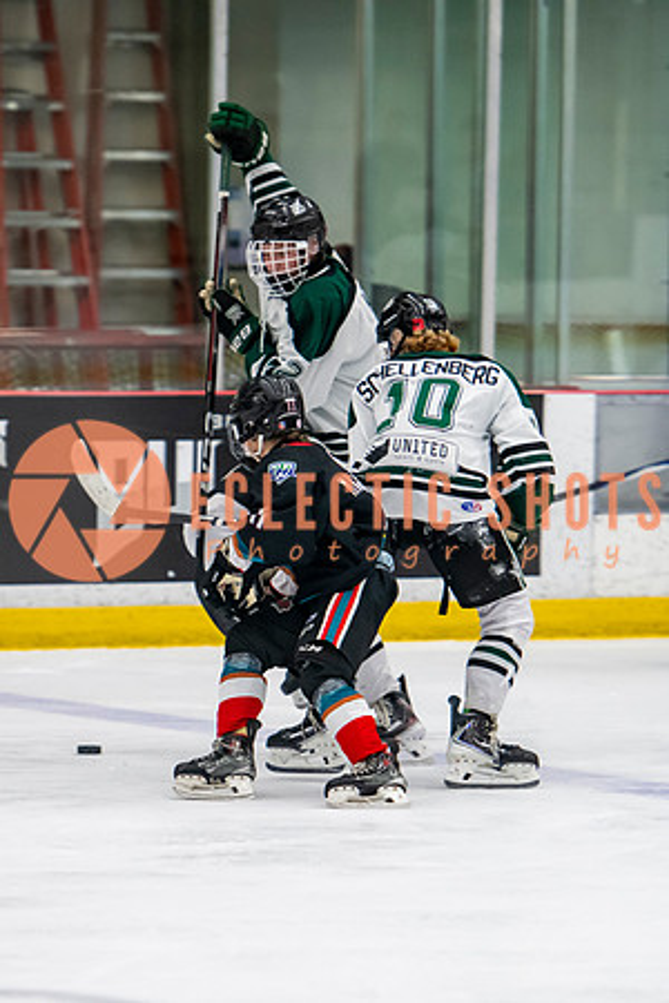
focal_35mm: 265
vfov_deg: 7.8
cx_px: 334
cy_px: 590
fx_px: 7374
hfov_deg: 5.2
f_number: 3.2
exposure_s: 1/640
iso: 2000
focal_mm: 150
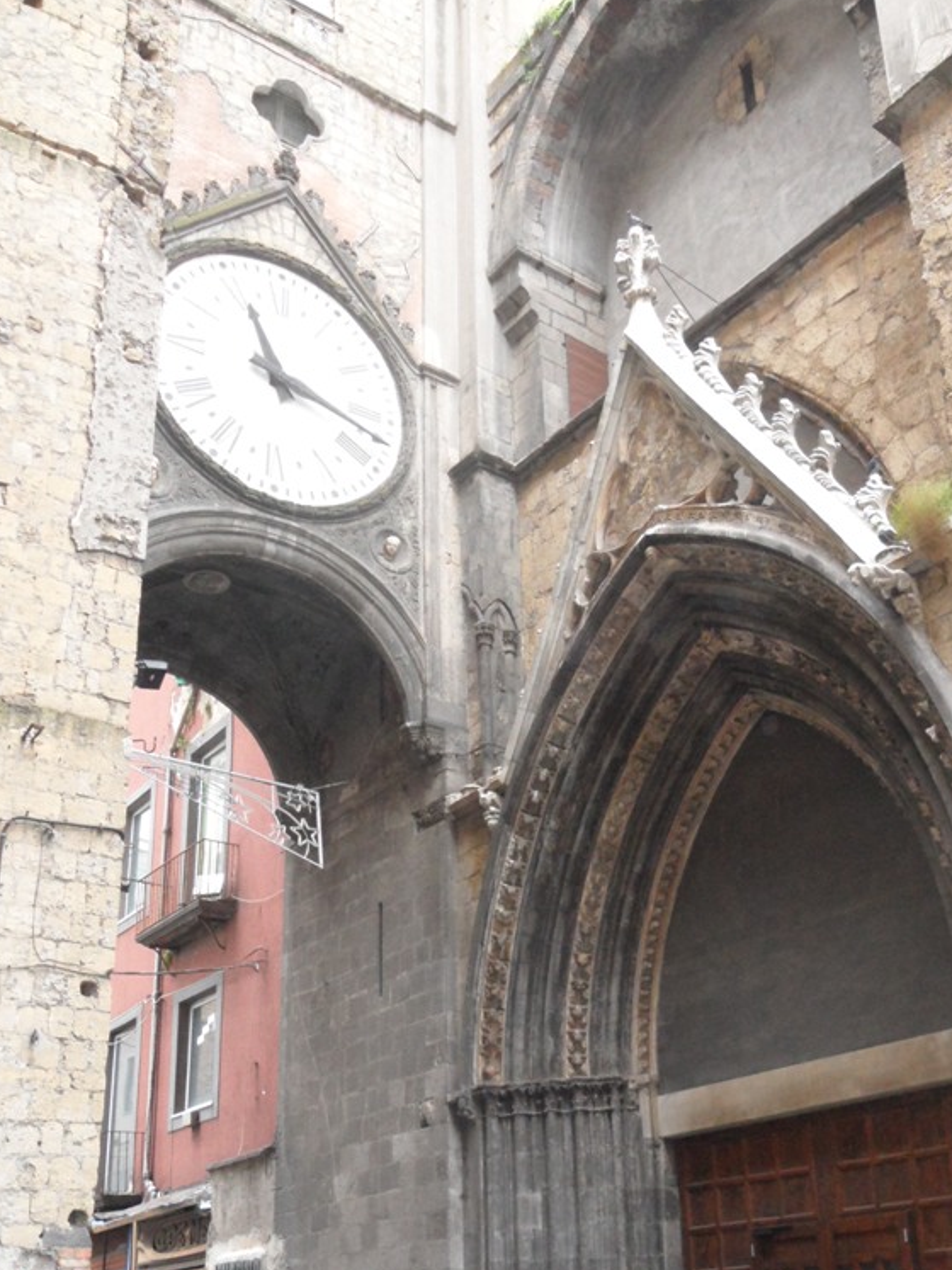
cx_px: 559
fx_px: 1357
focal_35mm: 37
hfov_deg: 38.5
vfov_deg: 49.4
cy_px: 831
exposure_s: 1/45
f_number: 3.5
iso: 400
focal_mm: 4.9
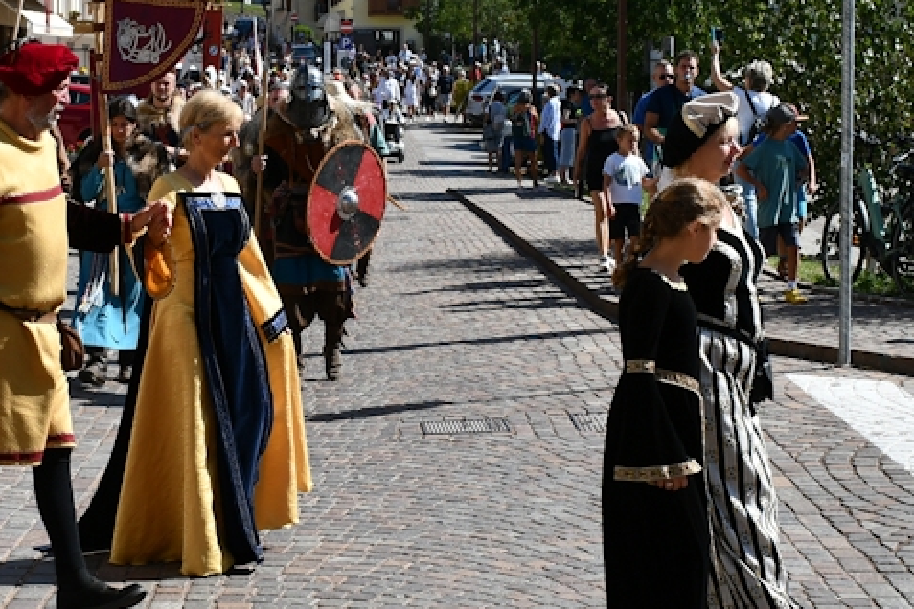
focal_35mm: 57
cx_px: 458
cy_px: 309
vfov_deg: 23.8
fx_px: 1447
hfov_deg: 35.1
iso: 100
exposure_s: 1/320
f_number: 9
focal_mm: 23
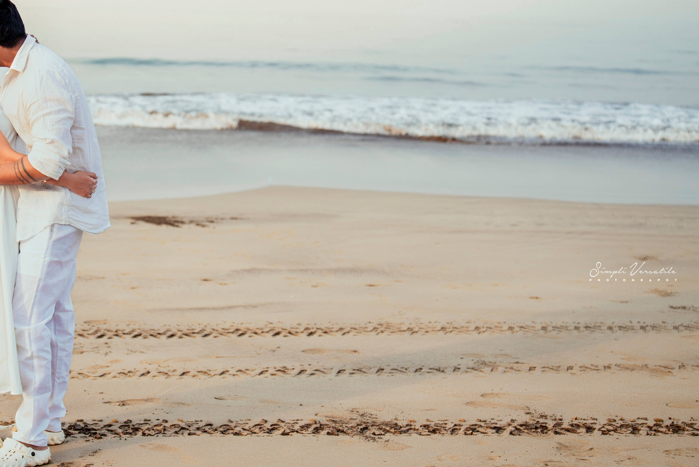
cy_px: 174
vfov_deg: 21.5
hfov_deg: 31.3
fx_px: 1223
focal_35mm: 63
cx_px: 163
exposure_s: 1/1600
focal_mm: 35
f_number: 2
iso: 250
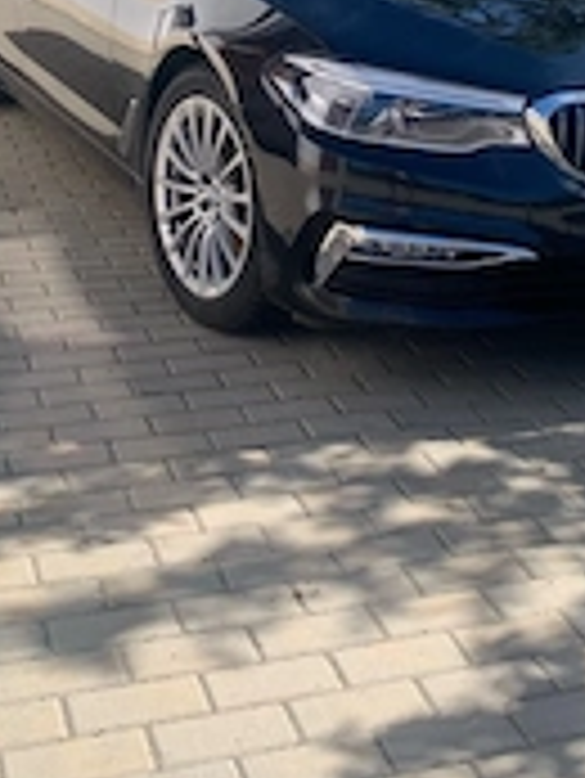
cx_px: 360
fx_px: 1350
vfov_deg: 31.0
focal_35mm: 60
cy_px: 108
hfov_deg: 24.4
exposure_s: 1/1149
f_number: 1.8
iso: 25
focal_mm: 4.25
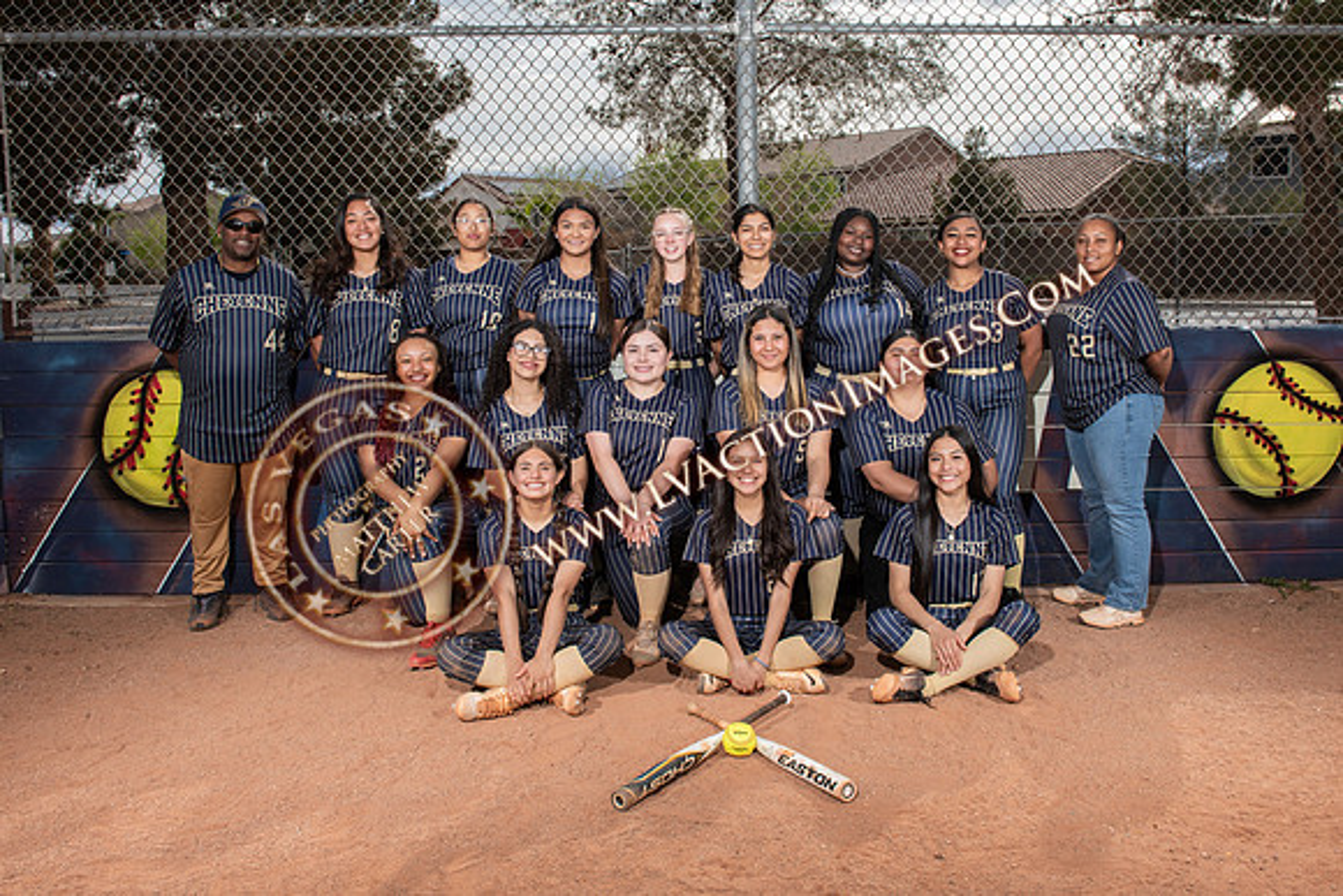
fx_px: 1195
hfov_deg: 58.6
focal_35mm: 32
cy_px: 379
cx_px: 714
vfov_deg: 41.0
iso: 160
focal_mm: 26
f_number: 10
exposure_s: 1/250
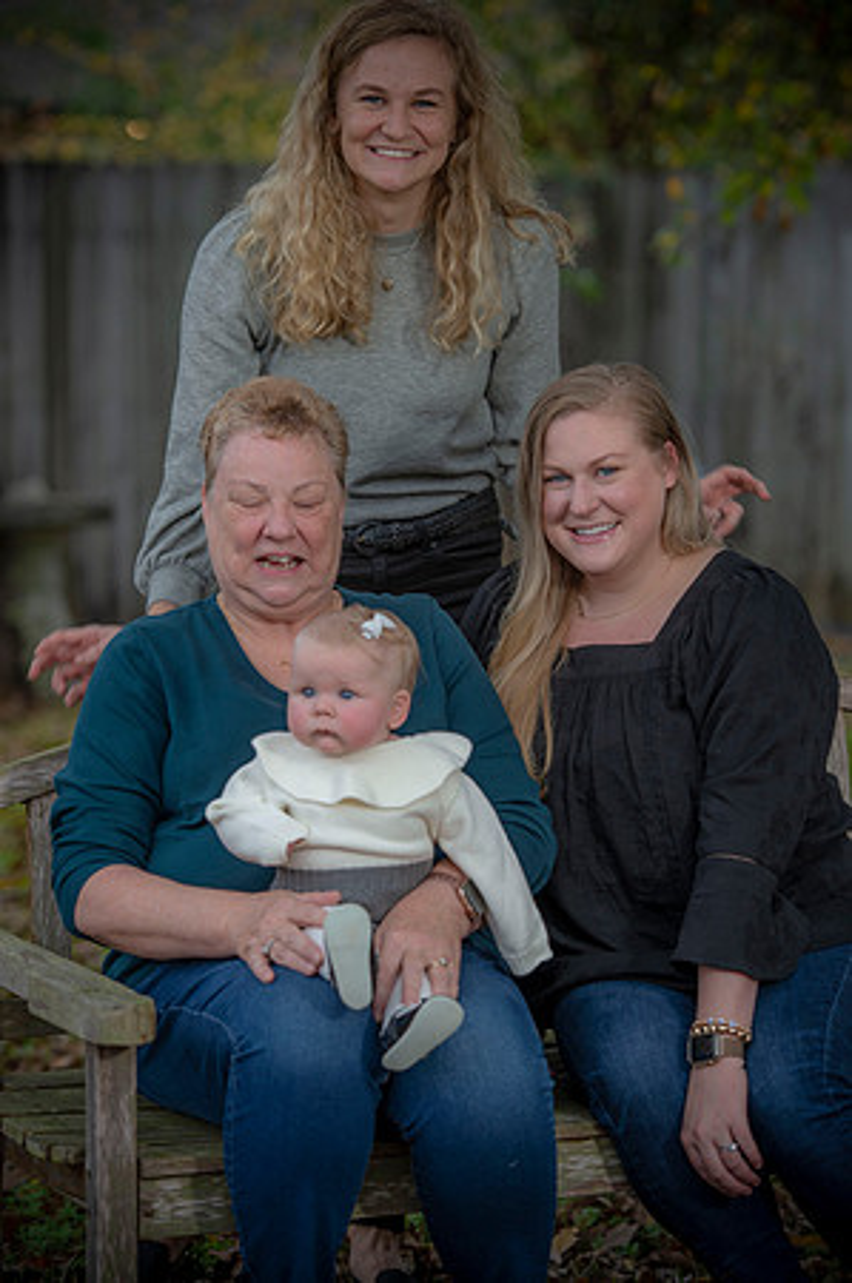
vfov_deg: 17.1
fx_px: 4270
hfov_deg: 11.4
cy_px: 642
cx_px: 426
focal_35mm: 120
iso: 160
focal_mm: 120
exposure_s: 1/200
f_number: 3.5
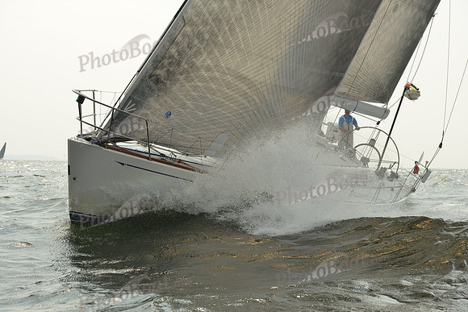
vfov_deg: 16.7
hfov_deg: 24.8
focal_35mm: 82
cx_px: 234
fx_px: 1066
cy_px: 156
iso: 320
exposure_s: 1/1250
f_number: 9
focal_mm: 82
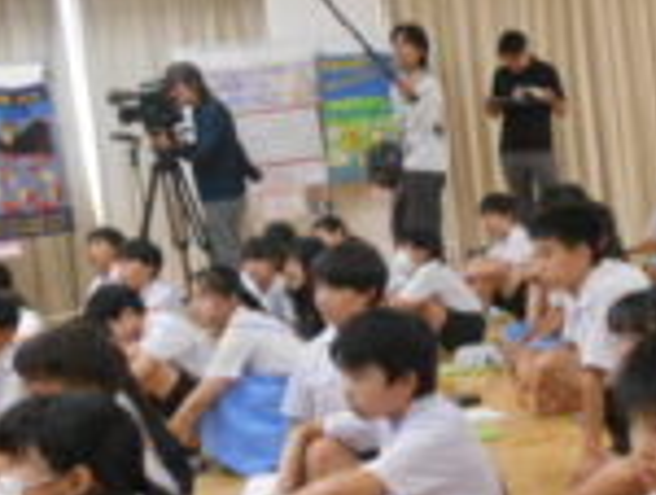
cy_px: 302
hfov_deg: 26.2
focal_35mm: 72
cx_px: 569
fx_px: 1367
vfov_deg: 20.5
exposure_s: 1/30
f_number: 3.4
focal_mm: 5.1
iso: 360
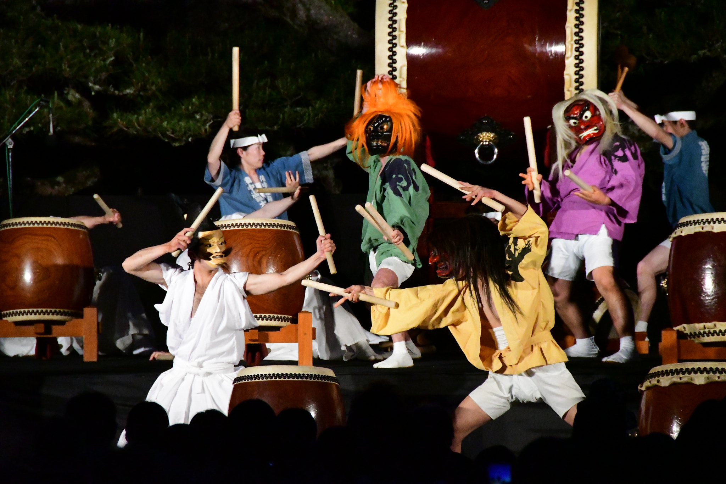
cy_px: 242
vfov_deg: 5.4
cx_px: 363
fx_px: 5142
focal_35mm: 255
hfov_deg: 8.1
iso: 20000
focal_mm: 170
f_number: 5.6
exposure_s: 1/1250
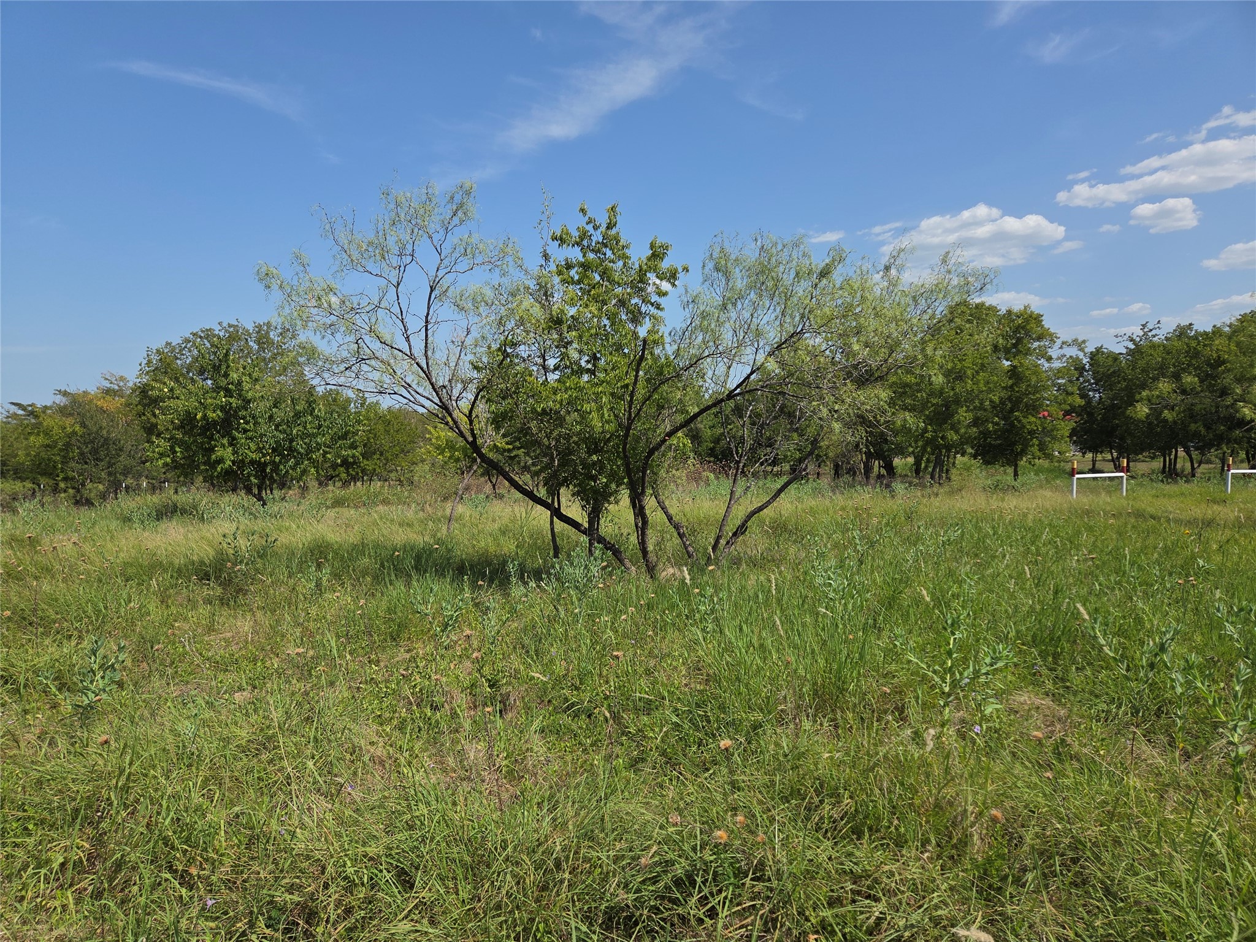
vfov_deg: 58.9
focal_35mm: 23
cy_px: 471
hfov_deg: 73.9
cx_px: 628
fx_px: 835
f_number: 1.8
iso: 80
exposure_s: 1/6618
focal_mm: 5.4
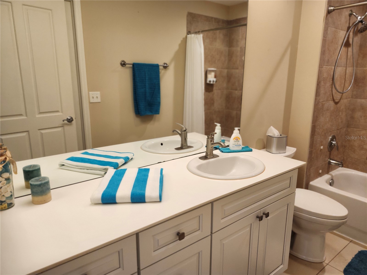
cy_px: 138
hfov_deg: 73.9
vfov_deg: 58.9
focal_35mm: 23
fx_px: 244
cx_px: 184
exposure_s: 1/120
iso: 250
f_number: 1.8
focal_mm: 5.54
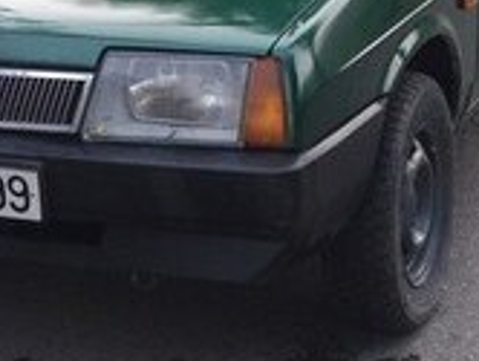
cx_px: 228
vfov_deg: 13.0
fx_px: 1538
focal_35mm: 111
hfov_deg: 17.7
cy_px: -91
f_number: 1.9
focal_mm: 3.7
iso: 64
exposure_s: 1/100
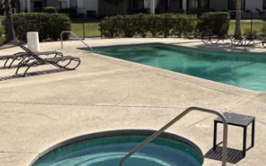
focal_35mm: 51
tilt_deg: -7.4
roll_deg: -0.8
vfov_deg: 25.1
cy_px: 46
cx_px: 197
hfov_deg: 38.6
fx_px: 369
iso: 50
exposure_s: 1/4854
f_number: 1.6
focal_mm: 5.96
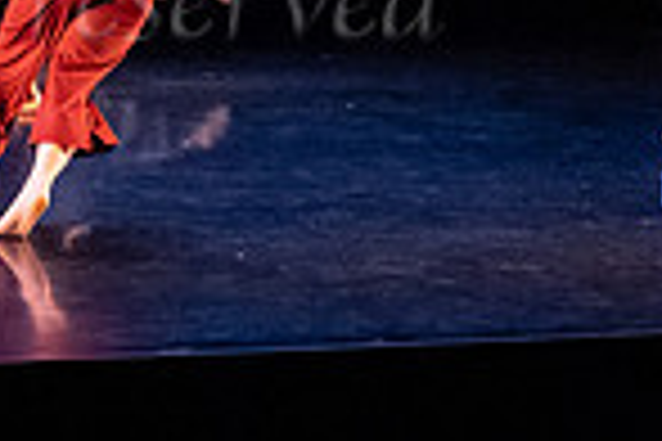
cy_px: -252
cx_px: -163
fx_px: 2556
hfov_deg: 14.2
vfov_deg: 9.5
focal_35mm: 139
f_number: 4
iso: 4000
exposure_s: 1/400
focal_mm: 28
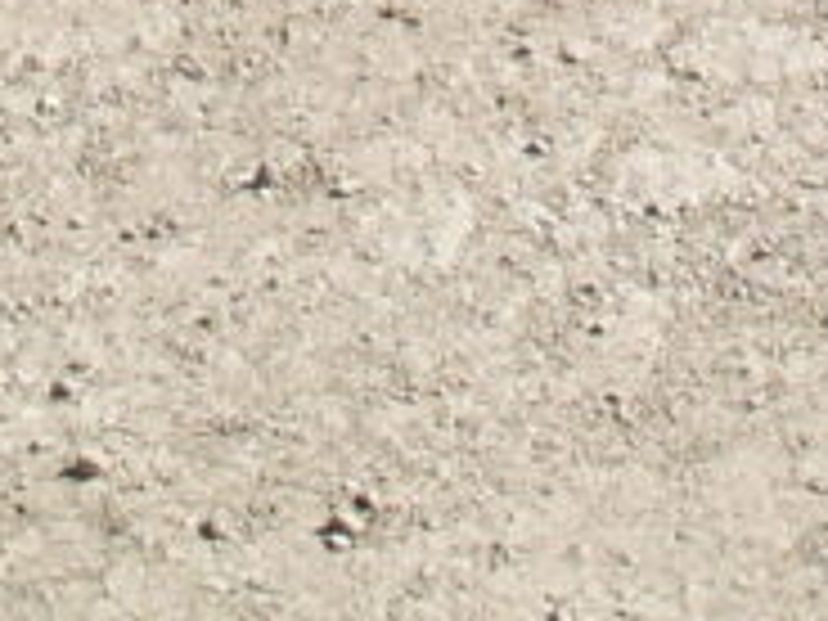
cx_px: 783
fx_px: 5047
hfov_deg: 9.3
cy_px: -1071
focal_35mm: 211
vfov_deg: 6.6
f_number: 8.4
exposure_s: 1/180
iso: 80
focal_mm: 6.3
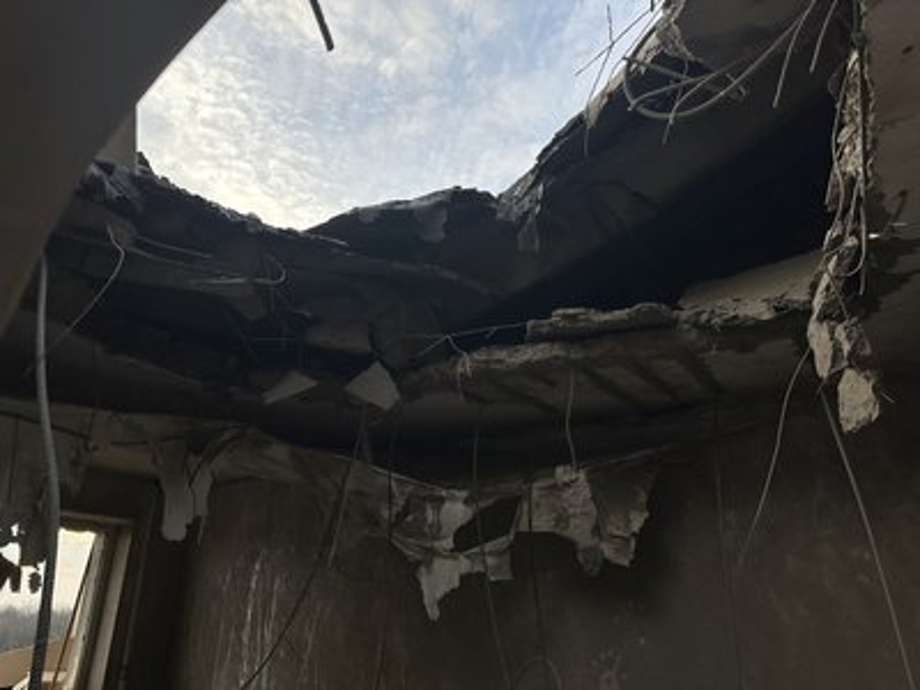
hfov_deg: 71.6
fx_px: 638
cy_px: 345
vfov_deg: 56.8
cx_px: 460
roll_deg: -1.0
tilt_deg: +21.9
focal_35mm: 24
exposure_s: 1/1495
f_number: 1.78
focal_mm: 6.86
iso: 80
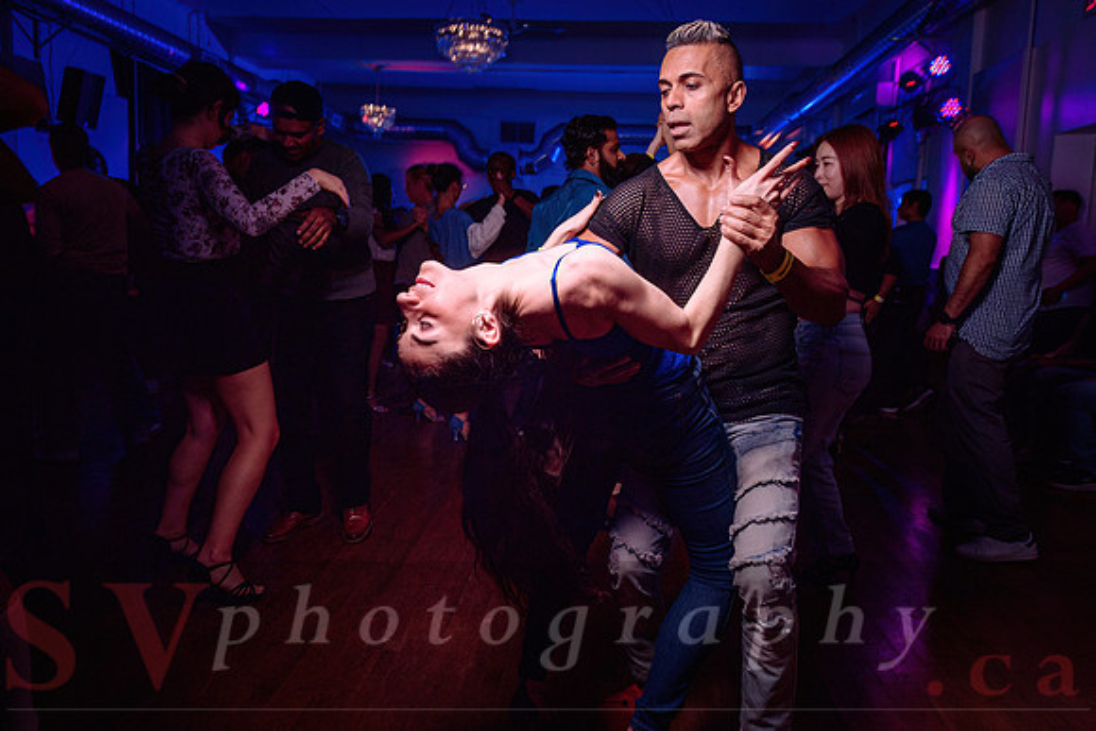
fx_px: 799
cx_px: 548
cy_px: 336
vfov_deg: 49.1
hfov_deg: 68.9
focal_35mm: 26
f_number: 3.5
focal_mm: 24
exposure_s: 1/60
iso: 800
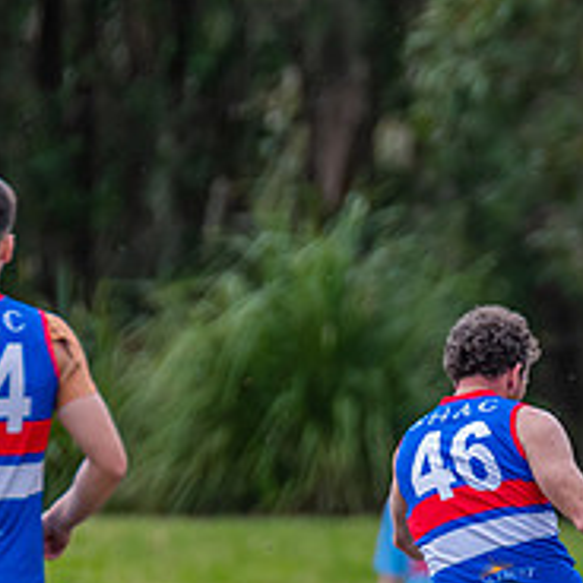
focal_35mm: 1489
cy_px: 559
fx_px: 28372
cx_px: 522
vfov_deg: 1.2
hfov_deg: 1.2
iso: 800
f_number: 4.5
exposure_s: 1/1600
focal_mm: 420
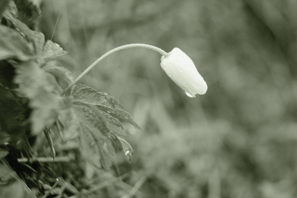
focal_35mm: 111
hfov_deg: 18.4
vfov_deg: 12.3
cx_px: 148
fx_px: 916
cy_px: 99
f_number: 5.6
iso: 640
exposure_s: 1/220
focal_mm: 74.2
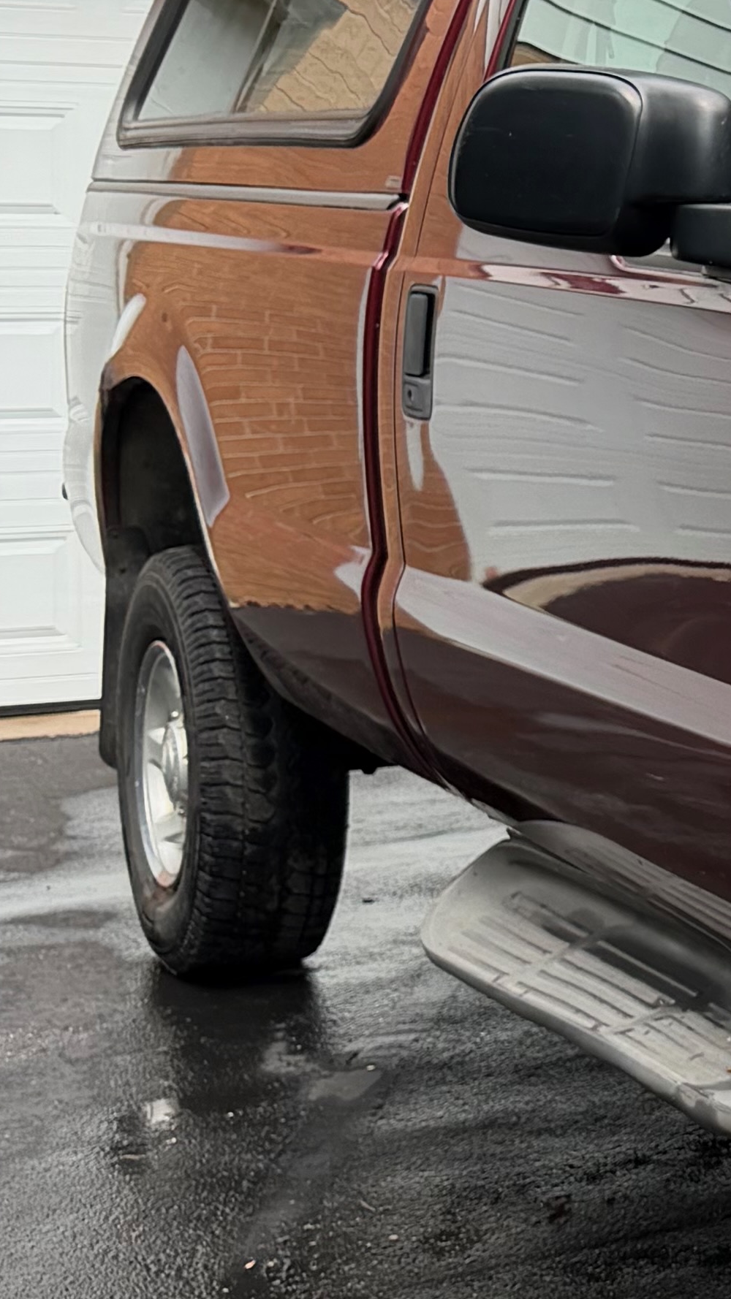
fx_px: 2895
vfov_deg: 25.0
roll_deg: -0.4
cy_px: 316
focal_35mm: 84
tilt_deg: -1.2
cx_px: 1548
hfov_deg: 12.4
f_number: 1.78
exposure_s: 1/909
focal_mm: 6.76
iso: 100
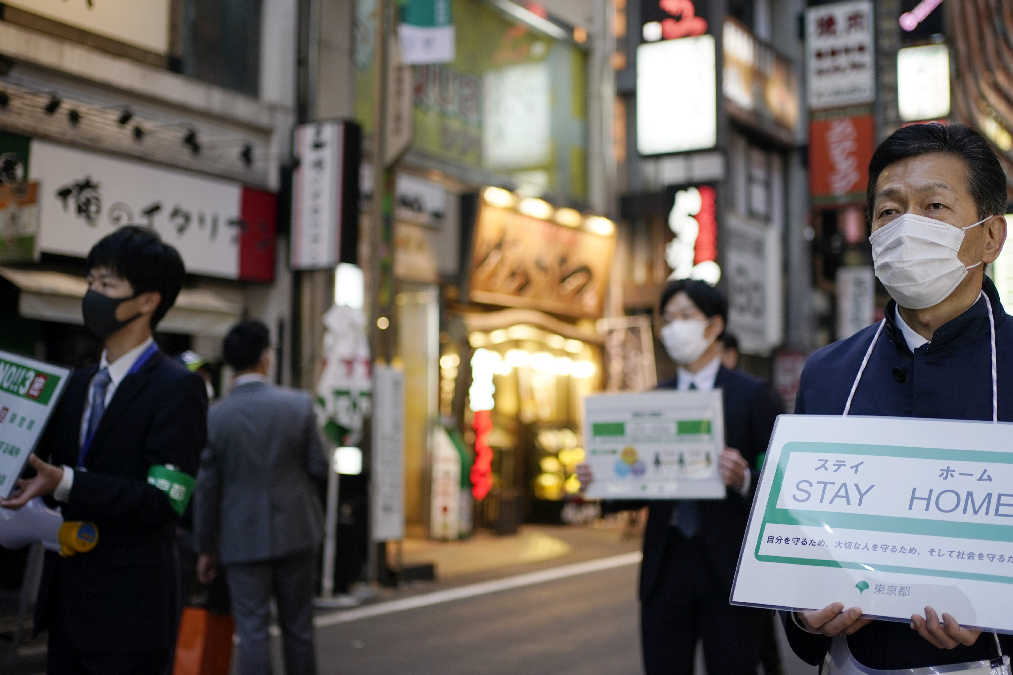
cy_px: 282
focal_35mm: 44
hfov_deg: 44.5
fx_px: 1238
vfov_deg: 30.5
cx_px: 552
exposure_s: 1/200
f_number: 1.8
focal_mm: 35
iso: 400
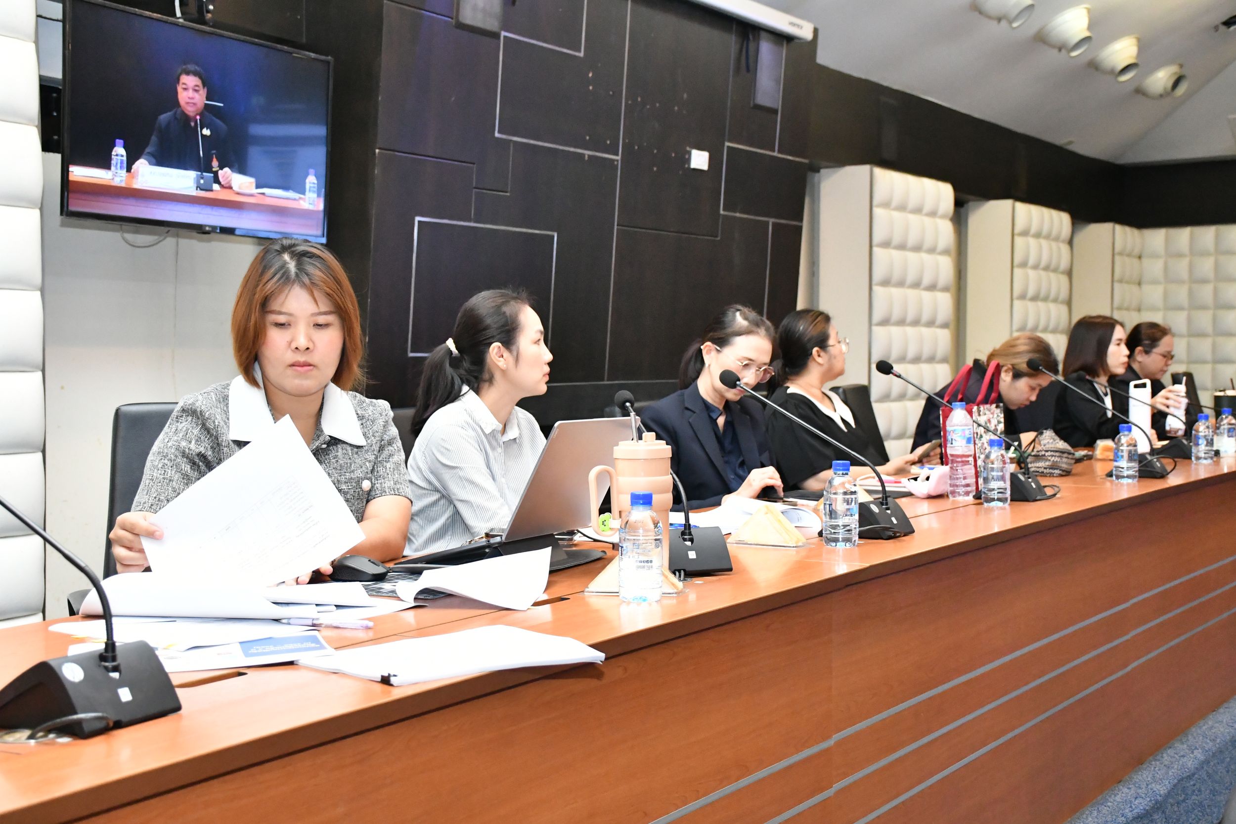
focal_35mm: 48
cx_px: 618
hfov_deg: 41.1
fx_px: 1648
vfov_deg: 28.1
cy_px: 412
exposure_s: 1/160
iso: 5000
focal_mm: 32
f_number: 5.6
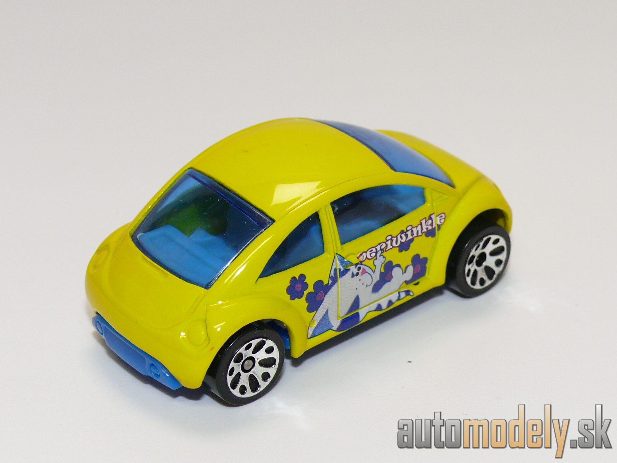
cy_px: 232
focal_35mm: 93
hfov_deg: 21.1
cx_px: 308
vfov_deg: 15.9
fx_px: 1658
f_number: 4
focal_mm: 12.7
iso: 100
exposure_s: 1/30
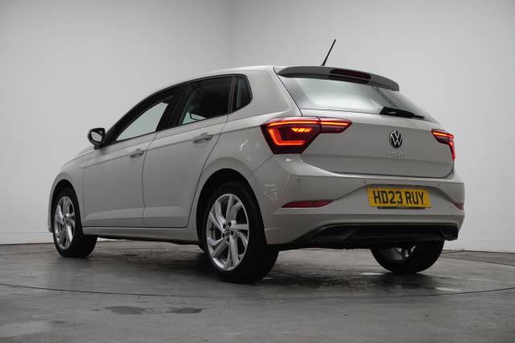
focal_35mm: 51
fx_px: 729
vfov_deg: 26.5
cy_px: 172
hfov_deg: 38.9
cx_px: 258
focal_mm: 34
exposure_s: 1/50
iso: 400
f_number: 5.6
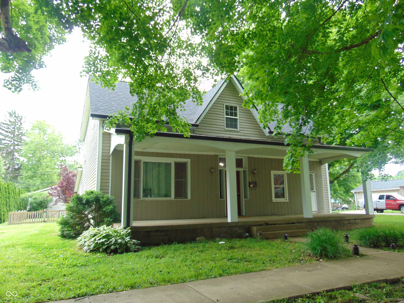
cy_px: 152
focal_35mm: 25
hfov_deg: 69.4
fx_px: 292
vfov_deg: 54.9
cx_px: 202
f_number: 3
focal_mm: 4.5
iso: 80
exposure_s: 1/30
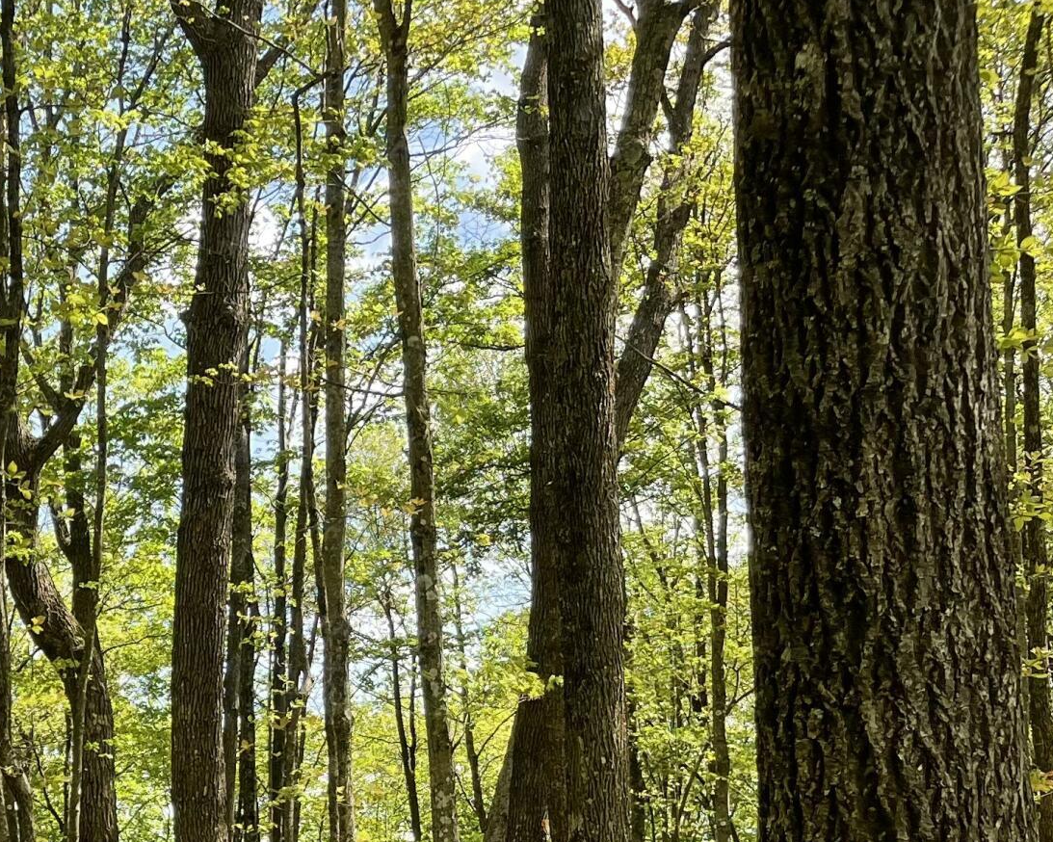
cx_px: -279
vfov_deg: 21.4
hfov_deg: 24.9
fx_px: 2088
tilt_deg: -2.0
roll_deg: +1.8
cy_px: 983
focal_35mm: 67
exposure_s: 1/653
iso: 32
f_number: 1.6
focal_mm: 5.1
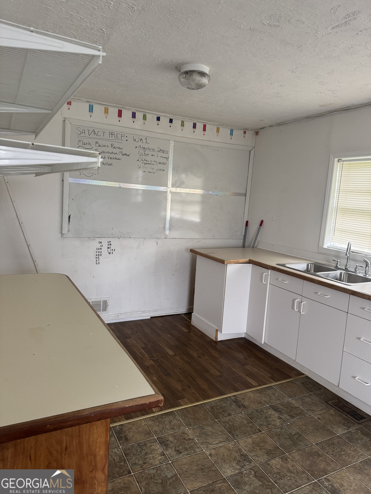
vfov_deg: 71.6
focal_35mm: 24
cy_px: 247
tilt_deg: -8.2
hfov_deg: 56.8
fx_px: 343
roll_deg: -3.4
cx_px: 186
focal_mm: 6.76
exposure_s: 1/60
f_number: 1.78
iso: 250
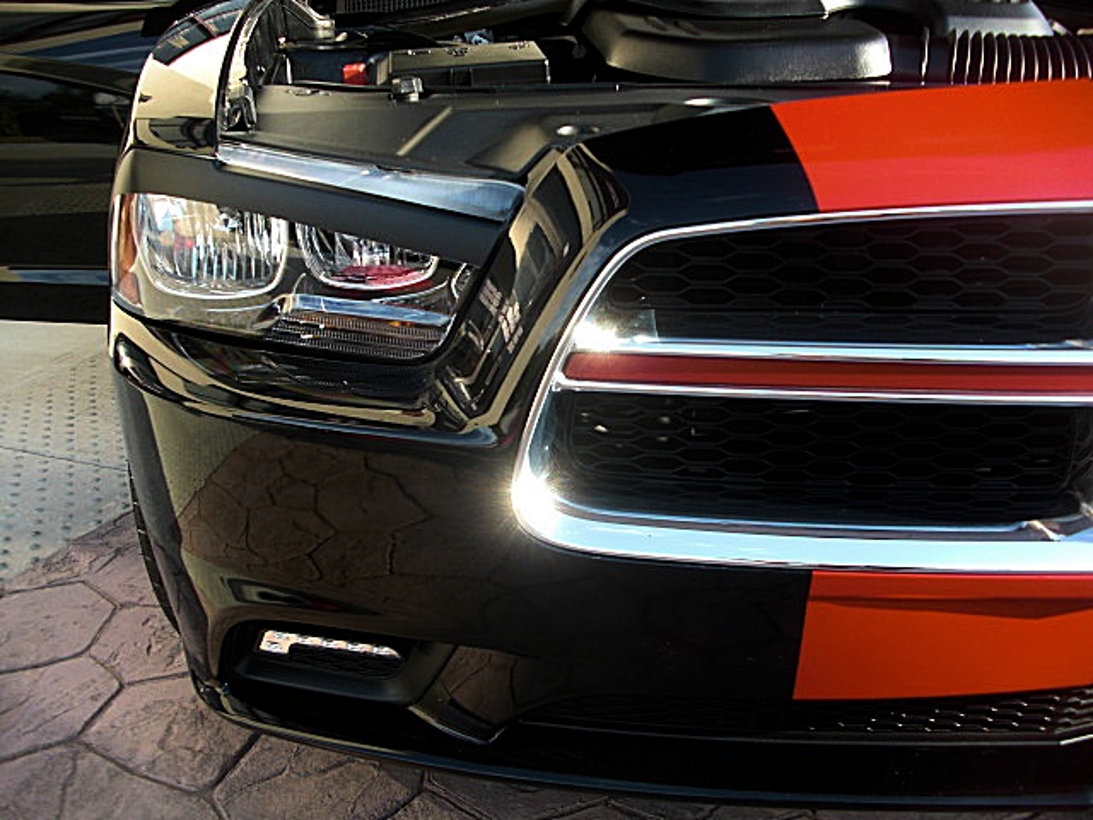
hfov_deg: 51.4
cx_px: 546
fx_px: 1137
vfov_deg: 39.7
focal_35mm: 36
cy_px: 410
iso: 50
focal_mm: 6.3
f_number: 2.8
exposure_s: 1/125
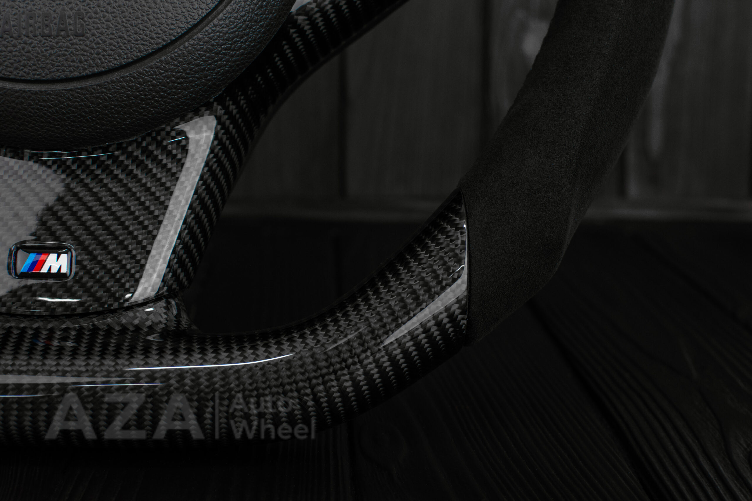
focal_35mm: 52
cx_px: 376
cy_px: 250
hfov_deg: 37.8
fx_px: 1097
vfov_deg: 25.8
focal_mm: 35
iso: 500
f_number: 6.3
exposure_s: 1/125
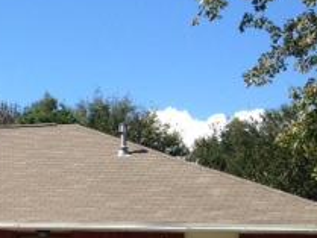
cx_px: -96
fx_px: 980
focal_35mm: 107
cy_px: 196
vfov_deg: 13.8
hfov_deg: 17.3
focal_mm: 4.28
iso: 50
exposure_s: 1/1314
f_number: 2.4
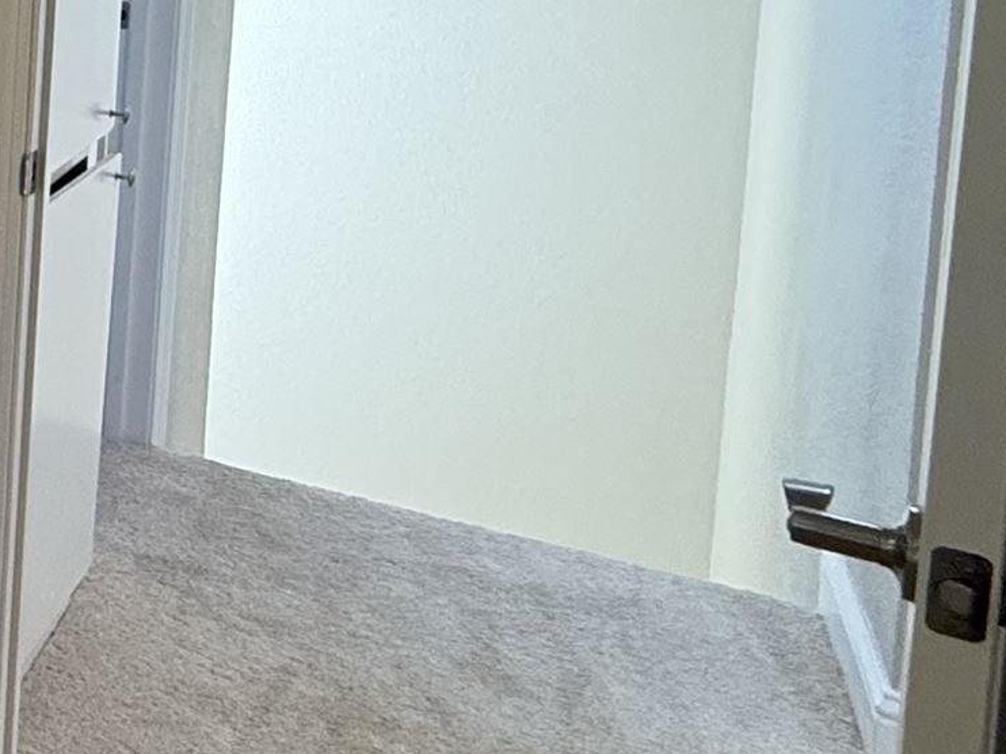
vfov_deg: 23.3
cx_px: -983
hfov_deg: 19.5
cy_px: -130
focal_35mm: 58
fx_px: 1685
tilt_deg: -3.9
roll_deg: -0.6
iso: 250
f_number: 2.2
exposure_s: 1/120
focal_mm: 2.22
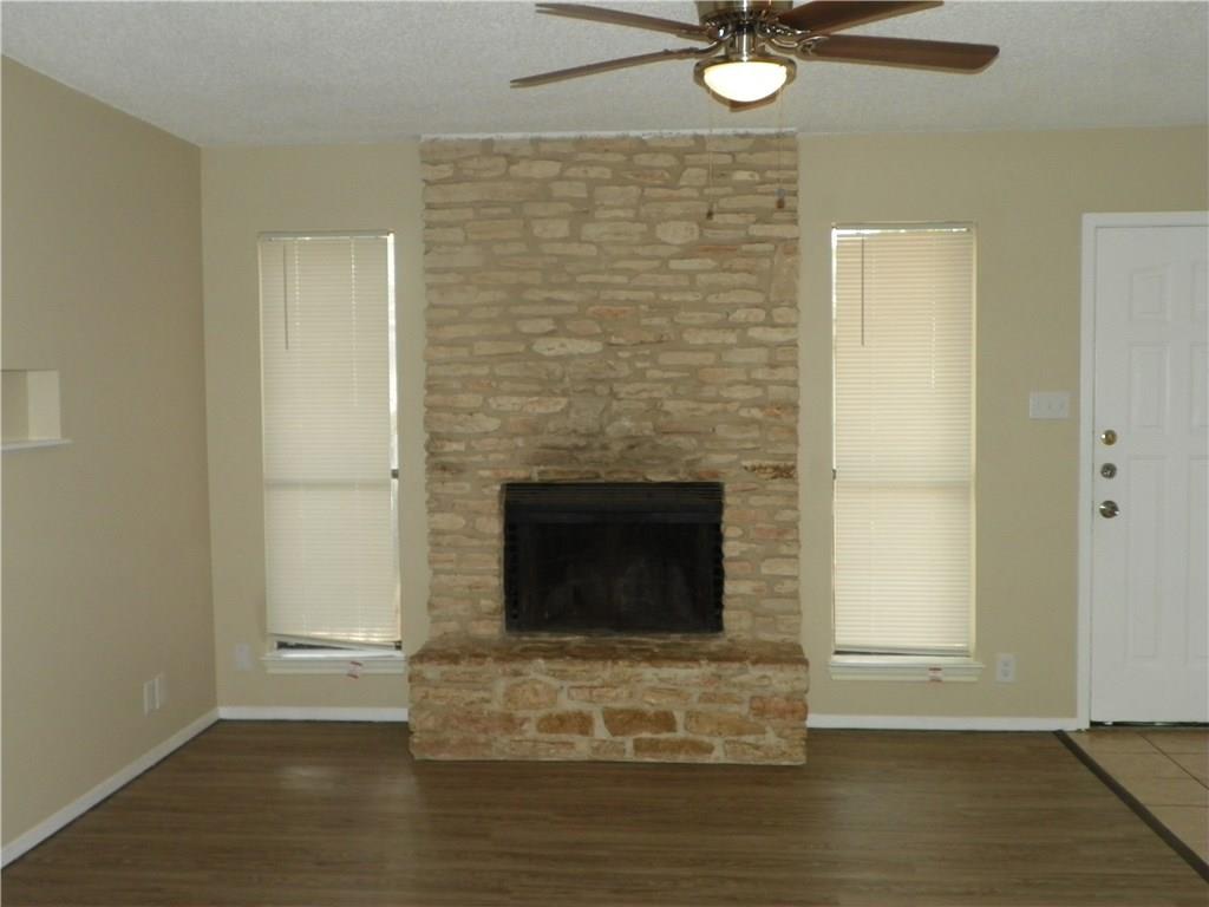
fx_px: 1222
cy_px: 454
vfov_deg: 40.7
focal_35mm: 35
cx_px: 604
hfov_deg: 52.6
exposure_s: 1/125
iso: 200
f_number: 3.2
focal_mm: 6.2
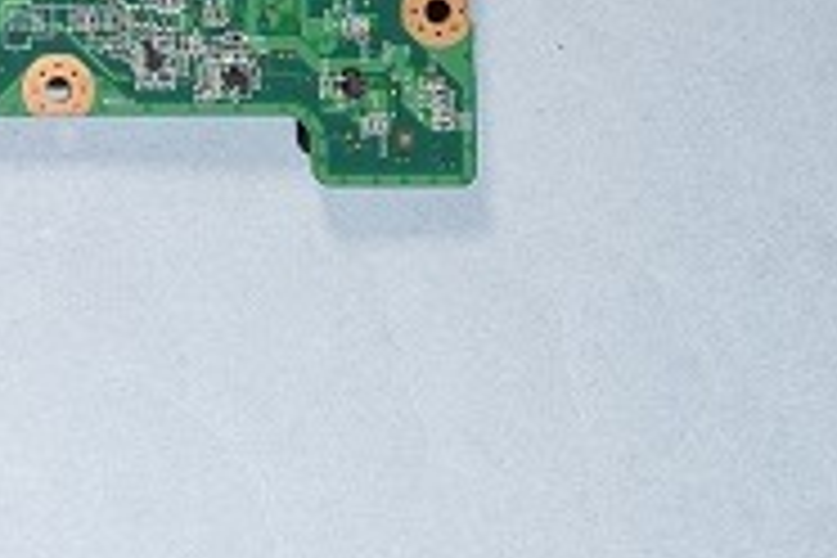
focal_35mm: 133
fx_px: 3092
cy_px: -396
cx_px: -770
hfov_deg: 13.5
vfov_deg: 9.8
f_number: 8
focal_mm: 22
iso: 100
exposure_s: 1/6
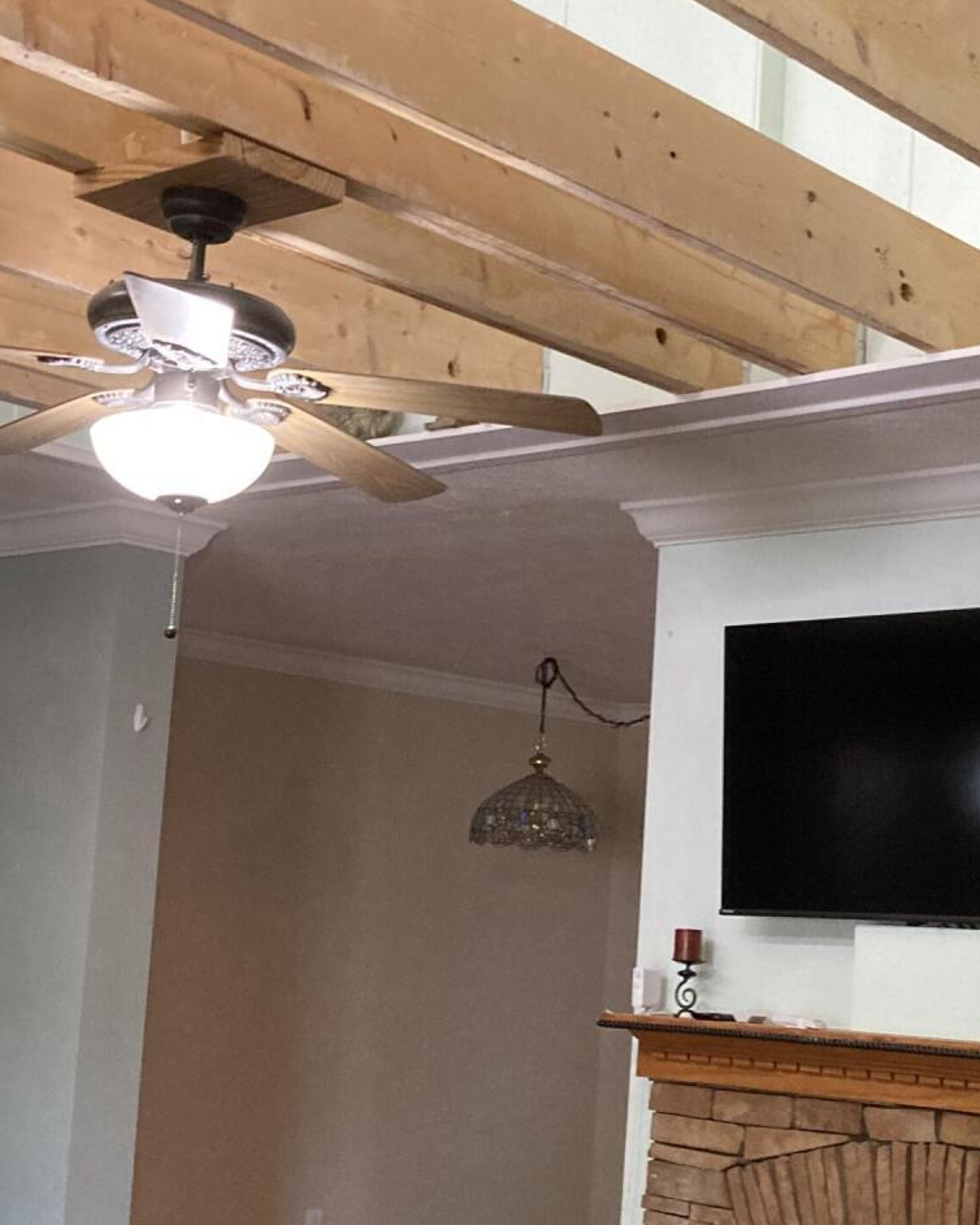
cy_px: 696
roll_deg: -4.2
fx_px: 2102
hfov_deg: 25.8
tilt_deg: +7.5
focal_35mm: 58
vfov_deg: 32.4
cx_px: 779
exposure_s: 1/60
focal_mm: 3.99
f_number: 1.8
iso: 320
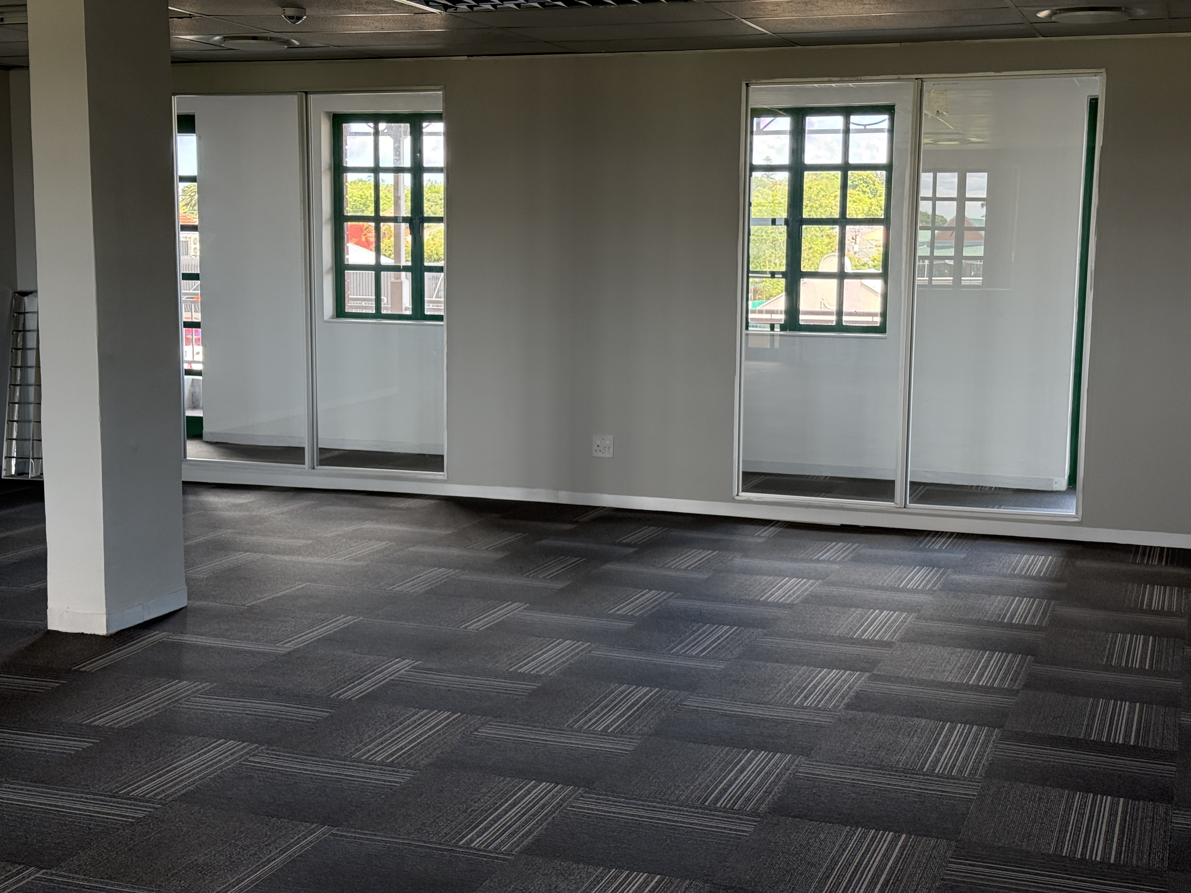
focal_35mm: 48
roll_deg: -0.6
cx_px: 596
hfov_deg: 39.7
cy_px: 446
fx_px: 1651
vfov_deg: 30.3
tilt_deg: -7.5
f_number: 1.78
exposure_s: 1/158
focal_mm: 6.76
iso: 125
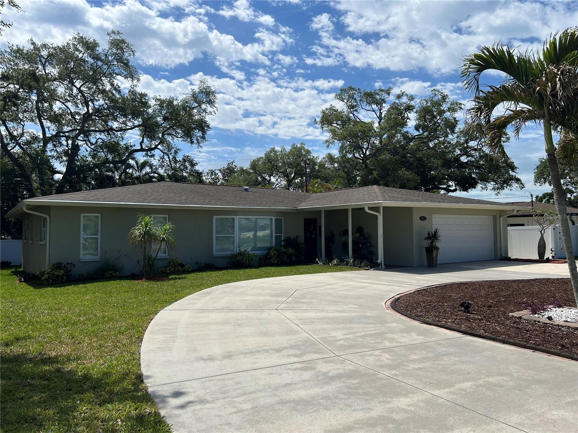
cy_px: 216
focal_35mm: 26
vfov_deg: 53.1
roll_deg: +0.6
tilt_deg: +2.2
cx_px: 289
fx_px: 434
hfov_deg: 67.3
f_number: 1.5
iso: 50
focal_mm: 5.7
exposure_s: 1/8696
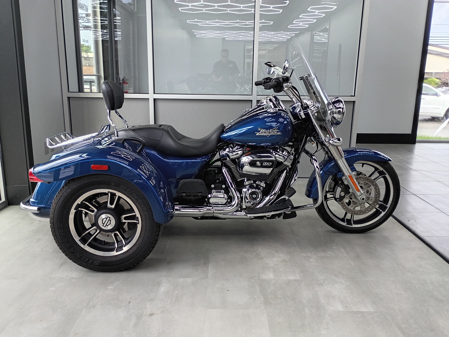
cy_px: 168
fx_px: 376
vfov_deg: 48.2
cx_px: 224
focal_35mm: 29
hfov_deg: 61.7
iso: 207
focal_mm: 4.27
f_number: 1.8
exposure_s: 1/60
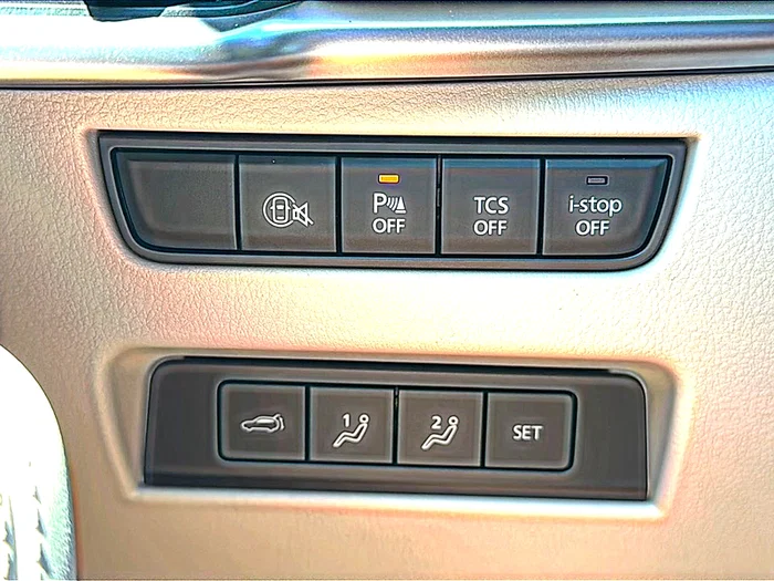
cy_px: 290
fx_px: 961
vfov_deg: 33.6
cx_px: 387
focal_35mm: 43
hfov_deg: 43.9
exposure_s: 1/158
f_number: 1.78
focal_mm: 6.86
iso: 64
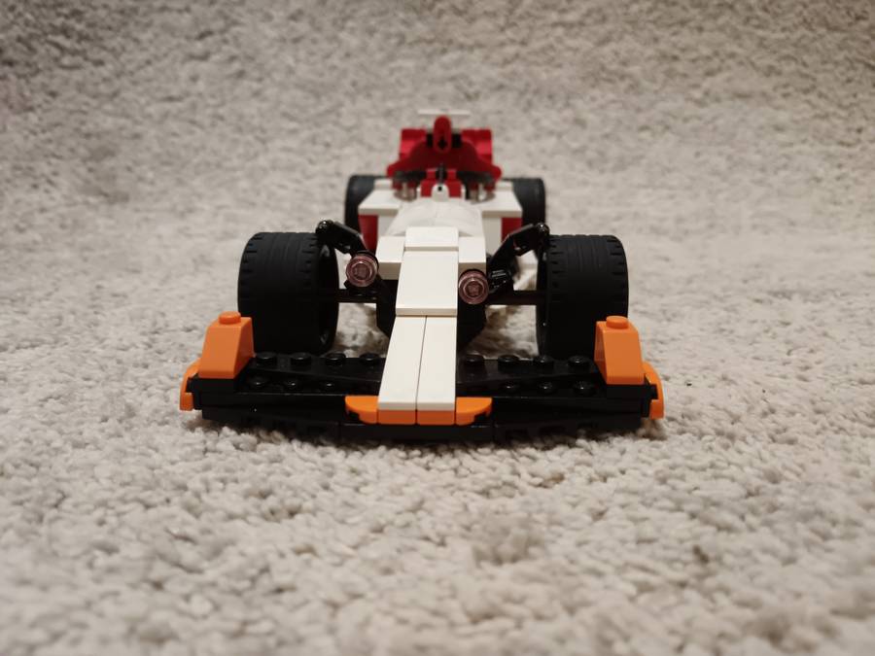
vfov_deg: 51.4
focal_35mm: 27
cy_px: 328
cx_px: 438
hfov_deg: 65.3
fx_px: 682
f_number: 1.9
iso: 1964
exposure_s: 1/25
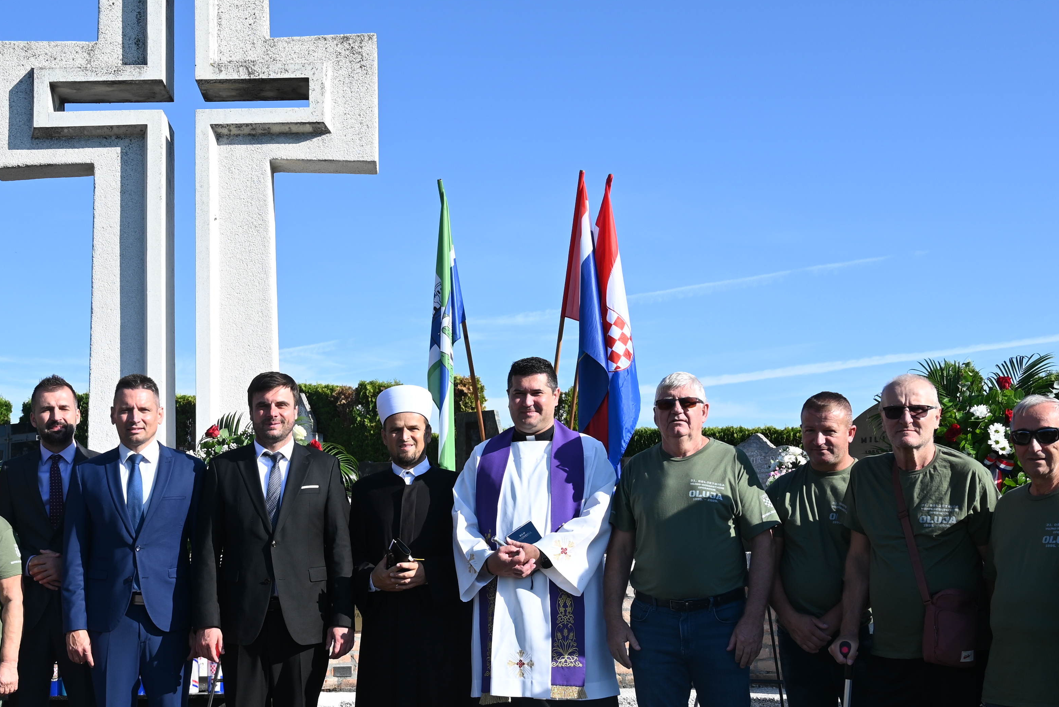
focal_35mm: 56
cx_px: 427
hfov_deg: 35.5
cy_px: 482
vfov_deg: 24.1
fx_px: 1648
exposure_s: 1/320
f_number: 6.3
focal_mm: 29
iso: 100
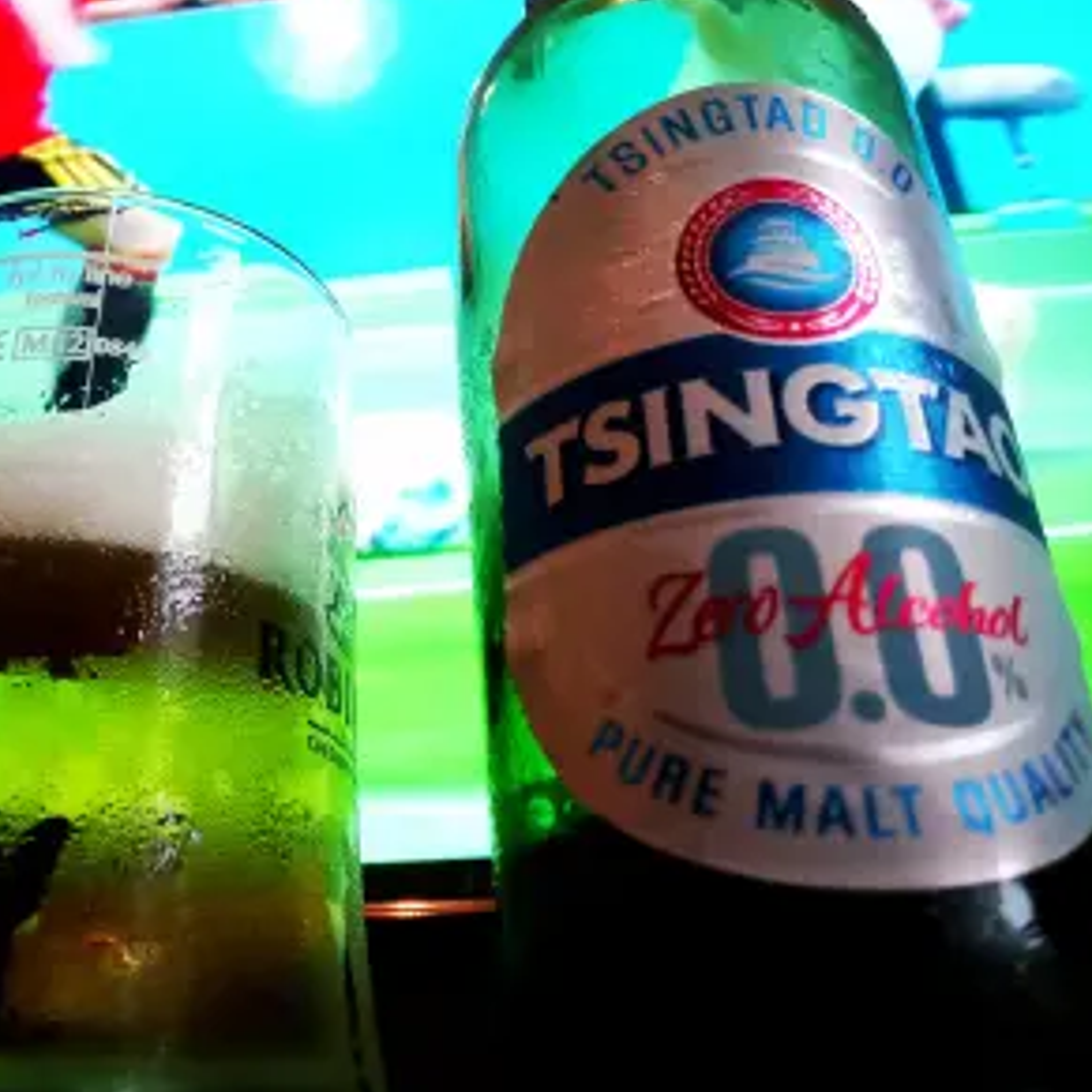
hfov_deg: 48.0
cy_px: 537
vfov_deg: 48.4
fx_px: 1213
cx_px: 413
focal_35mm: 34
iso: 800
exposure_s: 1/25.1
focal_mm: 3.54
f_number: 2
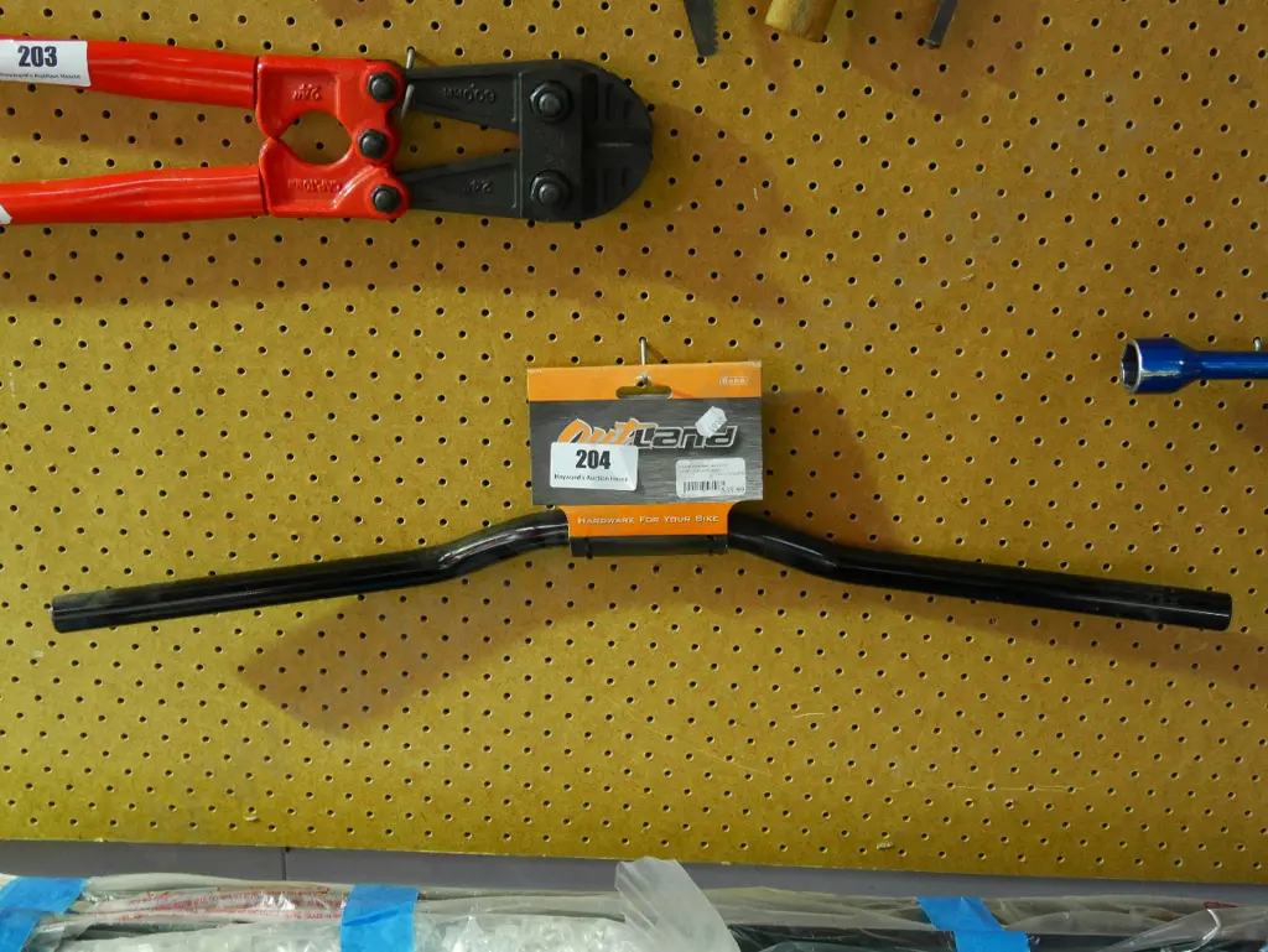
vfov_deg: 32.9
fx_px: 1612
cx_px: 634
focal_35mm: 44
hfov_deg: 42.9
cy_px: 476
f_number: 4.8
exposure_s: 1/13
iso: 3200
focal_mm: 22
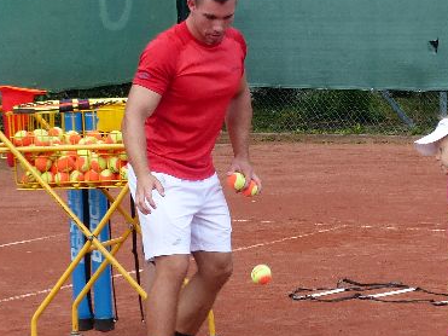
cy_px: 145
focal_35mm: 178
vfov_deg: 8.3
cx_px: 278
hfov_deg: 11.1
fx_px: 2303
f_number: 4
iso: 100
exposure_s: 1/320
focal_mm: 11.9
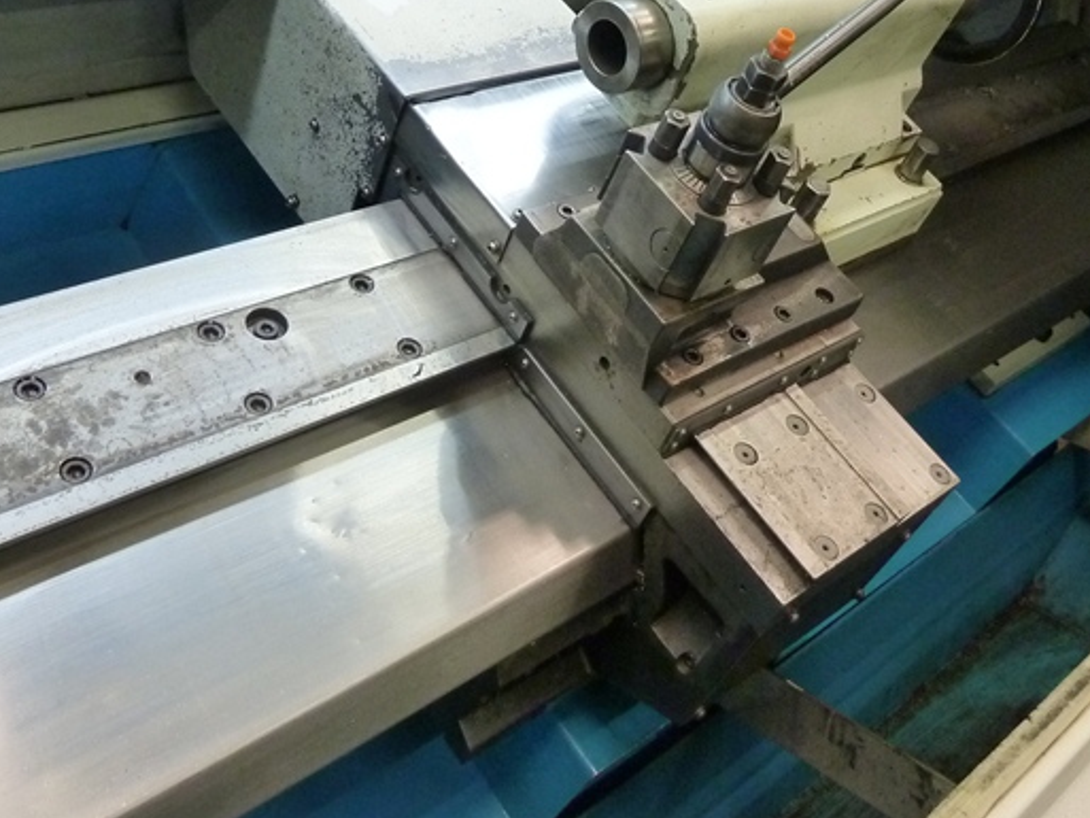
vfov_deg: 36.1
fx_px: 1228
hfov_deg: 47.4
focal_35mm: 39
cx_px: 680
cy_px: 215
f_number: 3.3
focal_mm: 4.1
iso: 400
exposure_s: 1/20
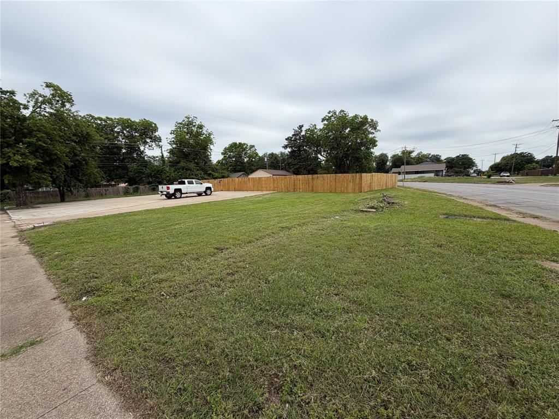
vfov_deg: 85.7
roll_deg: +2.0
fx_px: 226
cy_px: 210
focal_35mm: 14
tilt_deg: -7.8
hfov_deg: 102.1
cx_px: 280
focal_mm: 2.22
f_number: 2.2
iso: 20
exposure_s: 1/799
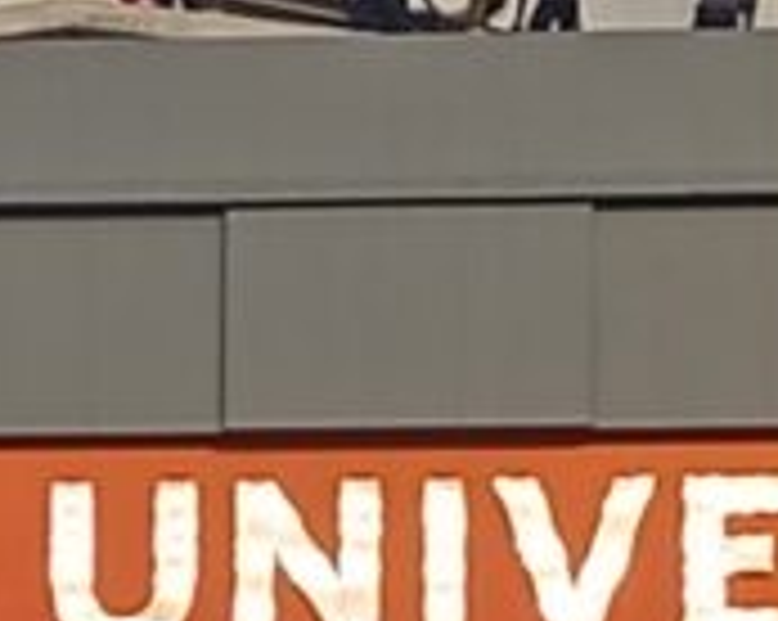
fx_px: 9039
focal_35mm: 393
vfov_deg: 3.9
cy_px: 500
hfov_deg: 4.9
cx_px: 342
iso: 50
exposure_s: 1/428
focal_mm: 3.98
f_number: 1.8
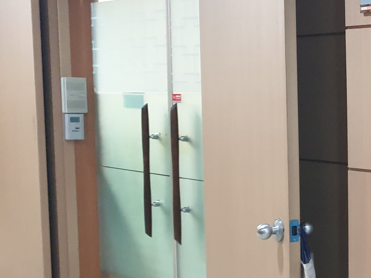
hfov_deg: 20.6
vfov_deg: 17.5
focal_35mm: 84
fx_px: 900
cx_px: 522
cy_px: 202
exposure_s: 1/24
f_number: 1.5
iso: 320
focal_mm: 4.3
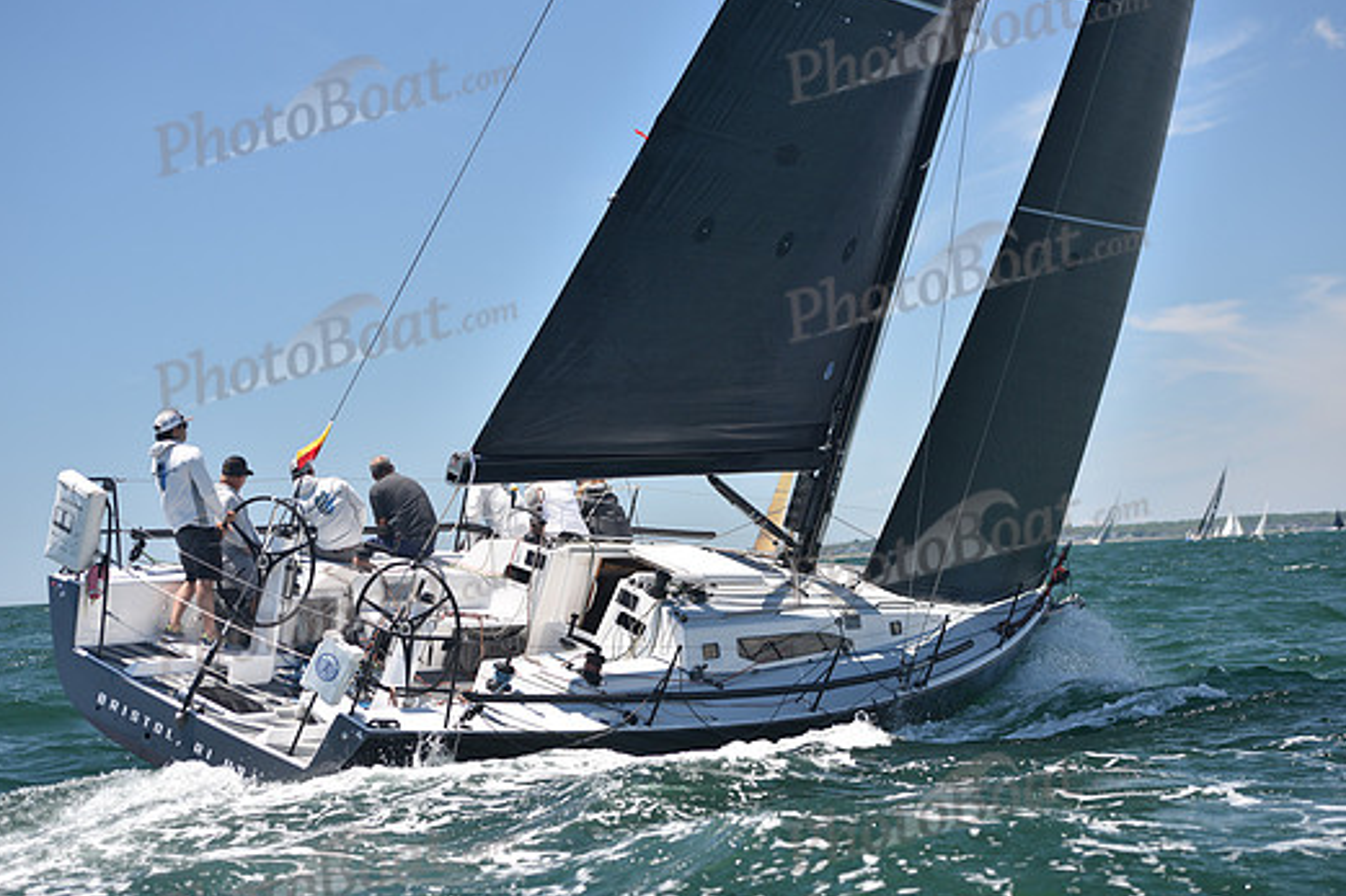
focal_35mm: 78
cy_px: 445
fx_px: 2915
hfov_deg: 26.0
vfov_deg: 17.5
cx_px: 654
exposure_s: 1/1000
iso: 200
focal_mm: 70
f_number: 3.2
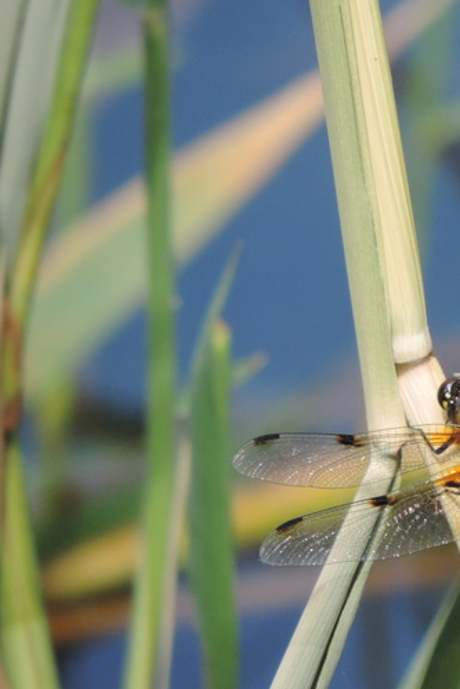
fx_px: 34033
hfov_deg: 0.8
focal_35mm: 1777
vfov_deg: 1.2
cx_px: 559
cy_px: 367
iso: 400
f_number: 5.9
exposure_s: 1/500
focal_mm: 180
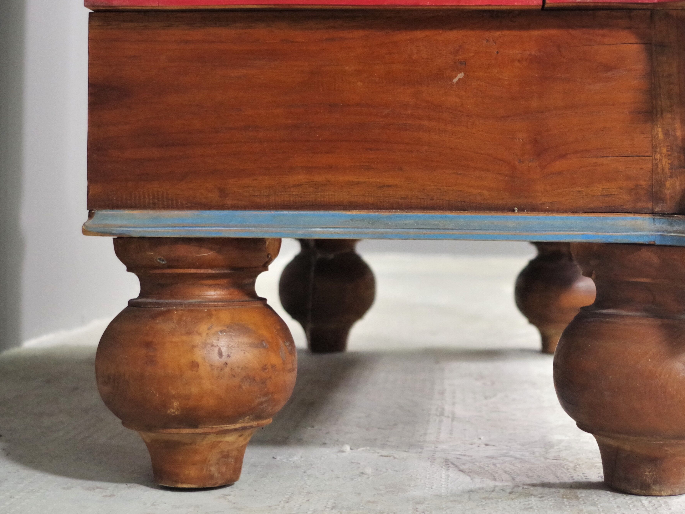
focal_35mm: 53
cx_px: 489
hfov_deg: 35.6
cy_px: 199
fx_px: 1049
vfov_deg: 27.4
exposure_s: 1/60
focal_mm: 24.38
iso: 1600
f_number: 4
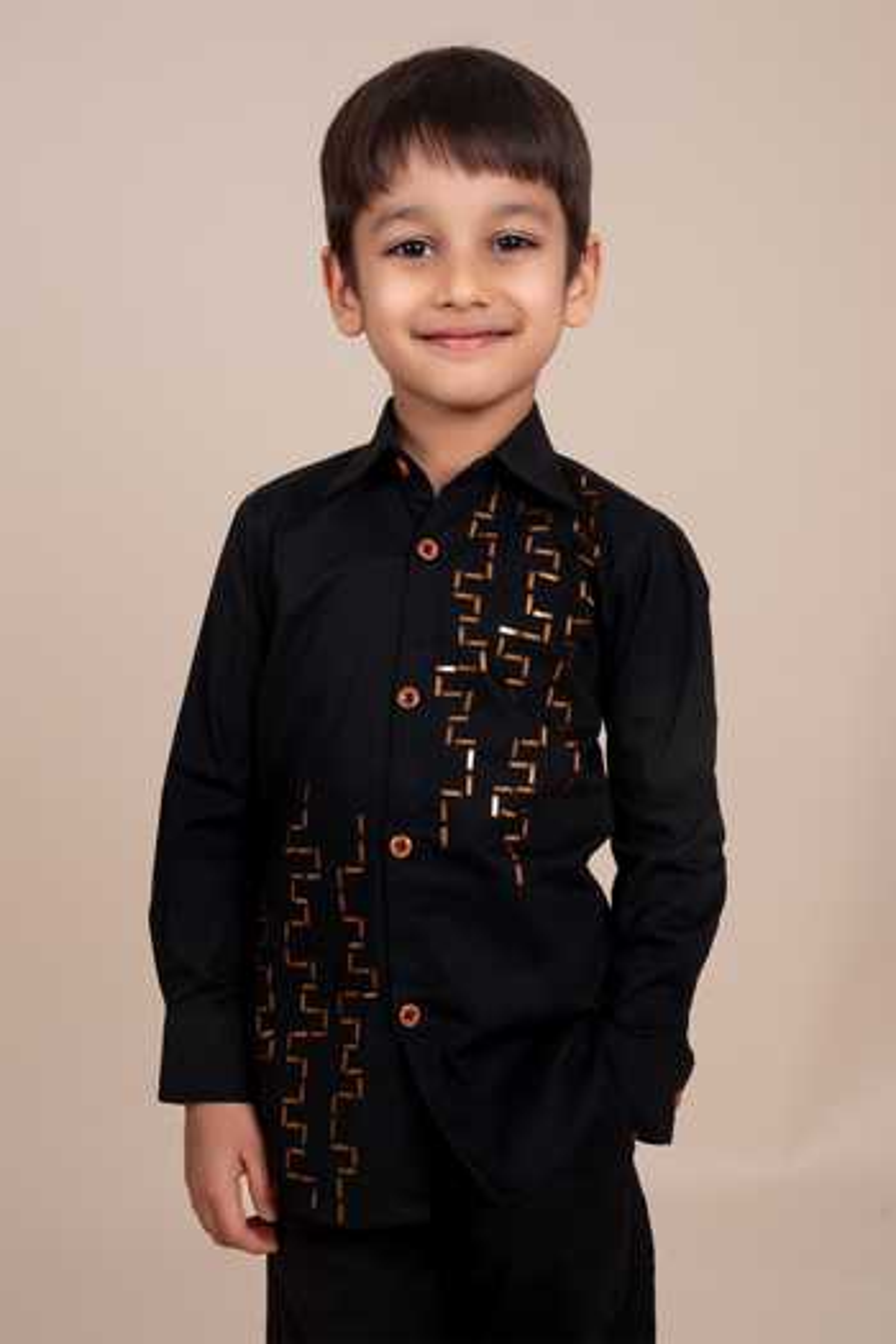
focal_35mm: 45
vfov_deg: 43.6
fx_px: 1680
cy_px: 672
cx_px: 448
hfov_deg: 29.9
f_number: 8
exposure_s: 1/125
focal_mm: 45
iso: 100
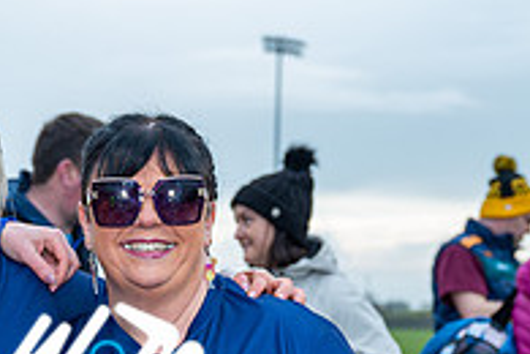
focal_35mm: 122
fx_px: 1796
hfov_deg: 16.7
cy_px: 418
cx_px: 106
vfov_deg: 11.0
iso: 100
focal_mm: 41
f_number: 4
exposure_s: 1/200
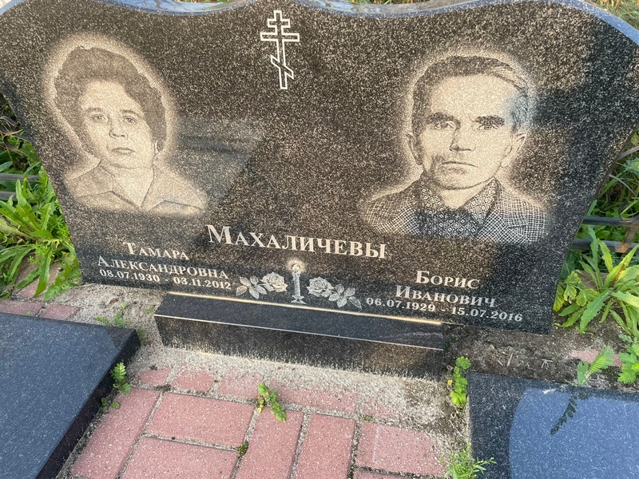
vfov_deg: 53.1
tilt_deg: -39.3
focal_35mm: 26
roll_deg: +2.5
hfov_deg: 67.3
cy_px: 240
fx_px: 480
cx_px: 320
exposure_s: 1/296
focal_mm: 4.2
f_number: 1.6
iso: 32
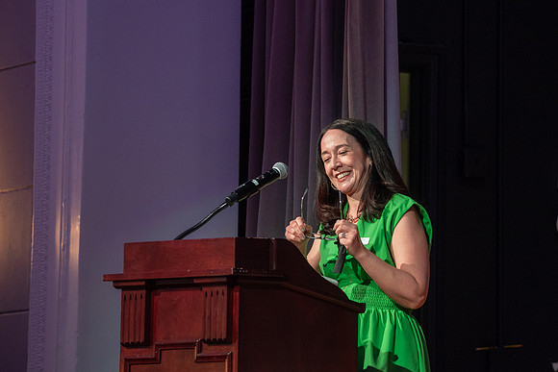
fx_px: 4152
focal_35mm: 268
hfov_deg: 7.7
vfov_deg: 5.1
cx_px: 360
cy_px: 137
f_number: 3.2
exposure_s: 1/160
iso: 2000
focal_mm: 200
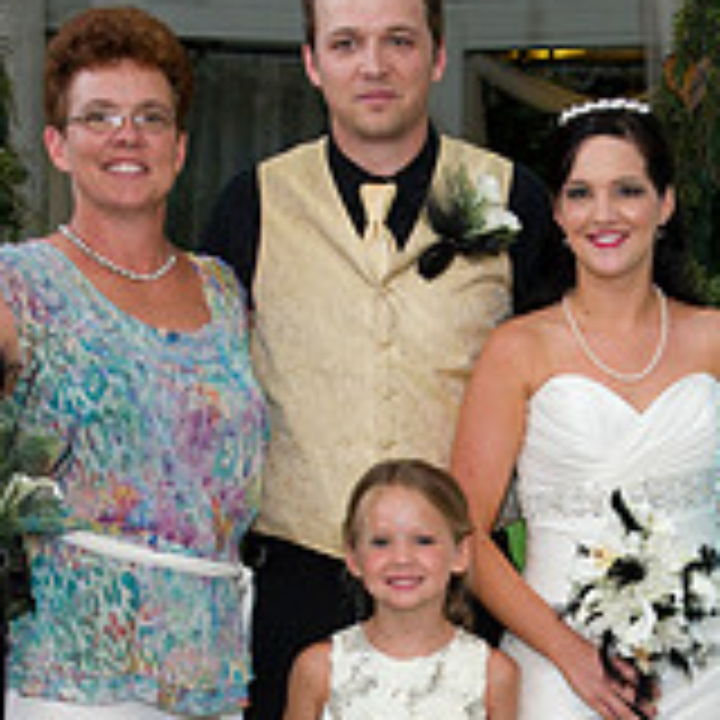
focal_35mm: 105
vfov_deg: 16.3
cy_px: 662
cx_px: 562
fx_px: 2471
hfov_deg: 16.5
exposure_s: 1/100
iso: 800
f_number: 3.5
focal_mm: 34
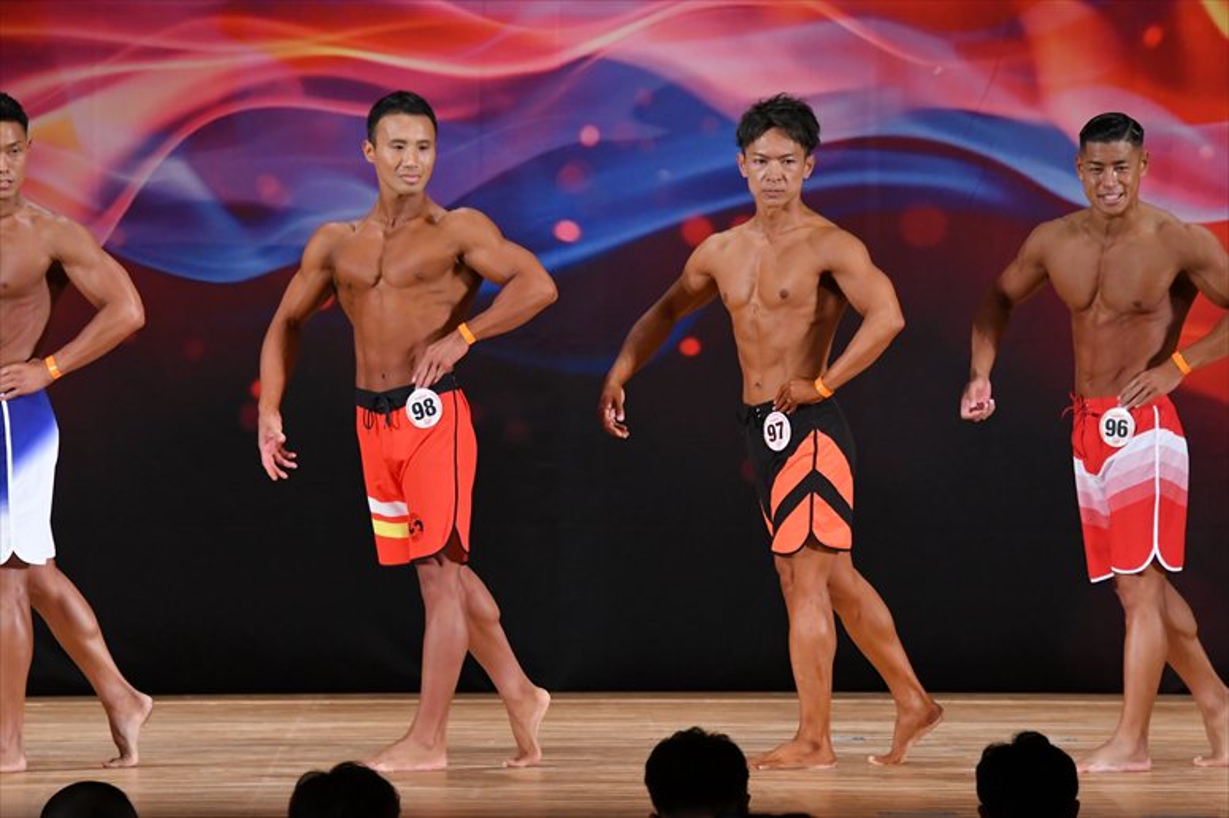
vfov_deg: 6.1
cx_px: 614
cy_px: 409
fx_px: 7678
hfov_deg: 9.2
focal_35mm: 225
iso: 3200
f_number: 5.6
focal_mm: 150
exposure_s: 1/400
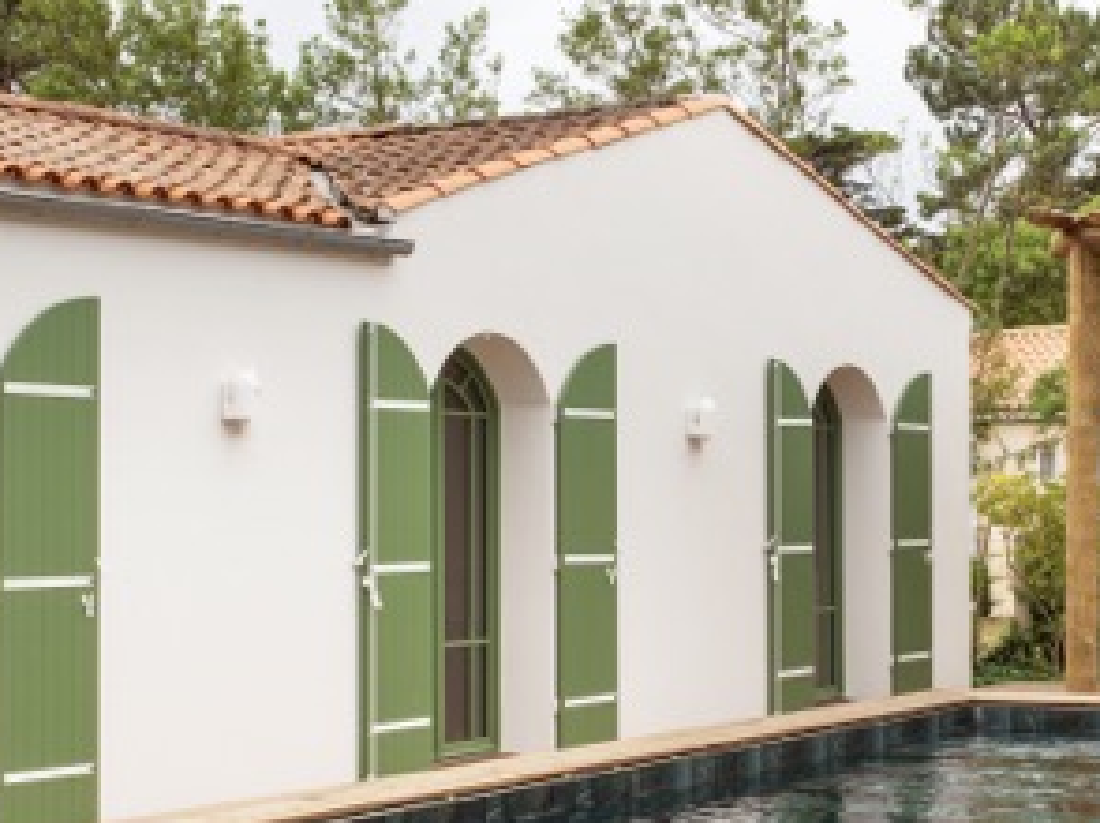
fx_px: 2413
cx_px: 789
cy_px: 539
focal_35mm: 76
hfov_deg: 25.4
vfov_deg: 19.3
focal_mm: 29
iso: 125
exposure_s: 1/50
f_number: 16
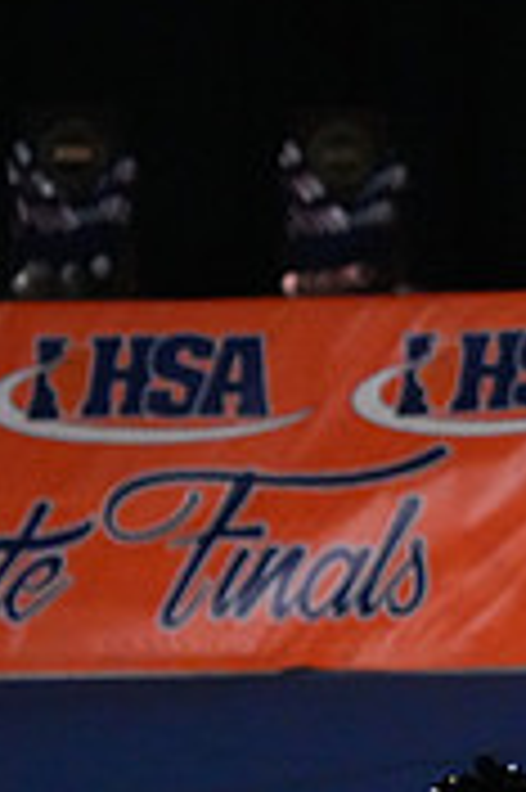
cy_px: 119
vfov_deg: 3.5
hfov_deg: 2.3
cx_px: 1263
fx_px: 13021
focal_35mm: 593
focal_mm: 180
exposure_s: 1/1250
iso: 16000
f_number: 5.6
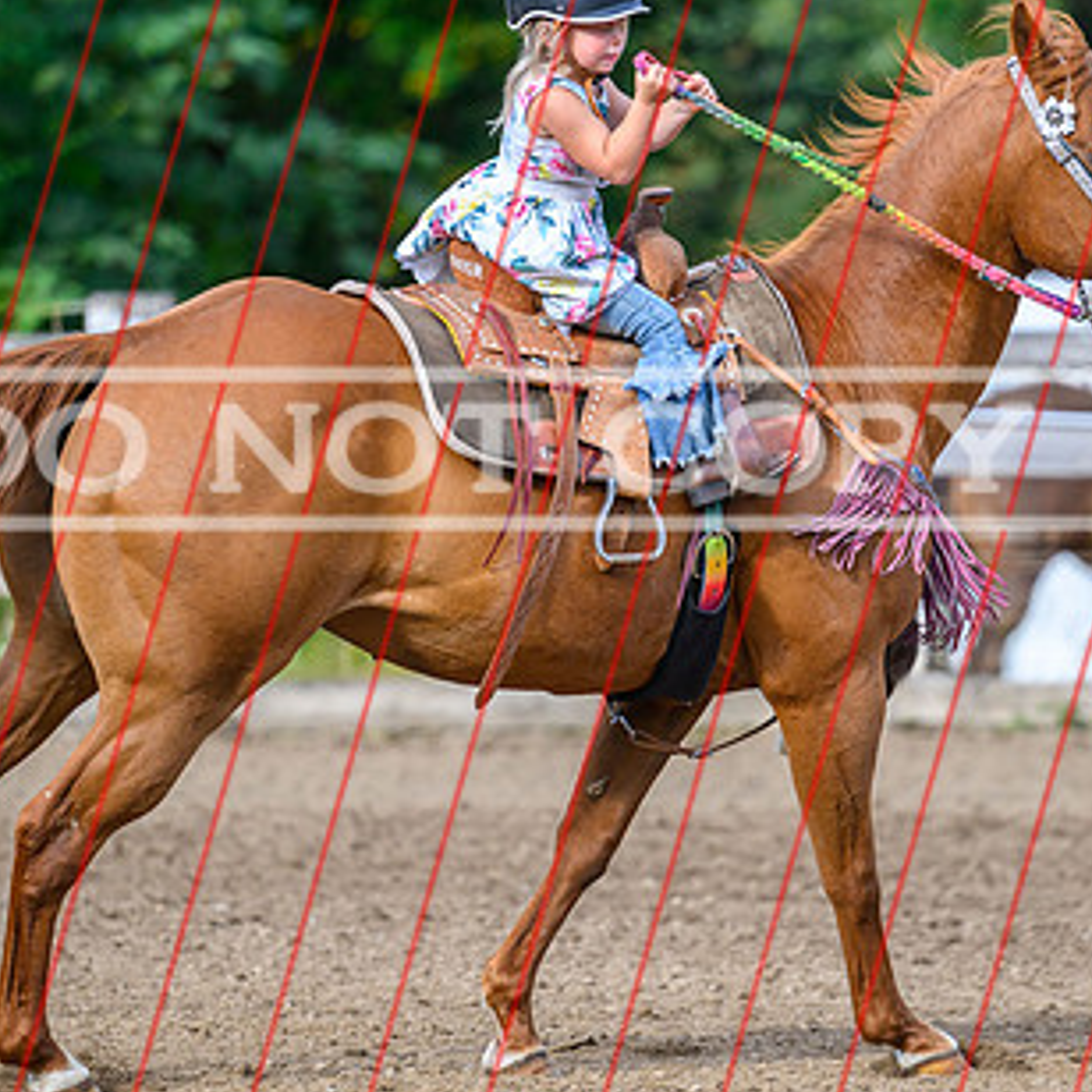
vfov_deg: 4.8
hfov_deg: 4.8
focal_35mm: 366
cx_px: 632
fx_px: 13063
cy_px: 456
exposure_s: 1/1600
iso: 500
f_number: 2.8
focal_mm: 185
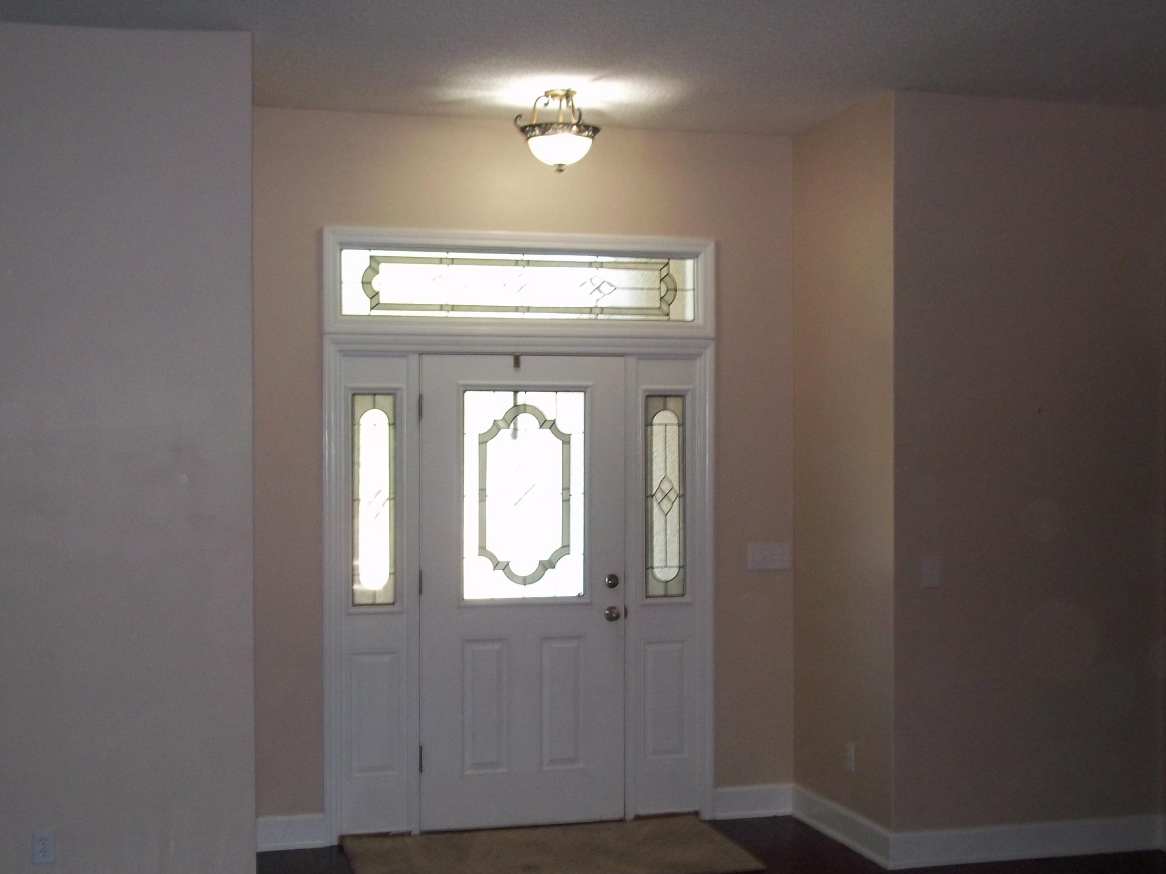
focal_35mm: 44
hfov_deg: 42.9
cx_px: 519
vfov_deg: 32.9
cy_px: 448
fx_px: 1482
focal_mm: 6.5
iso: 160
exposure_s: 1/30
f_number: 3.1
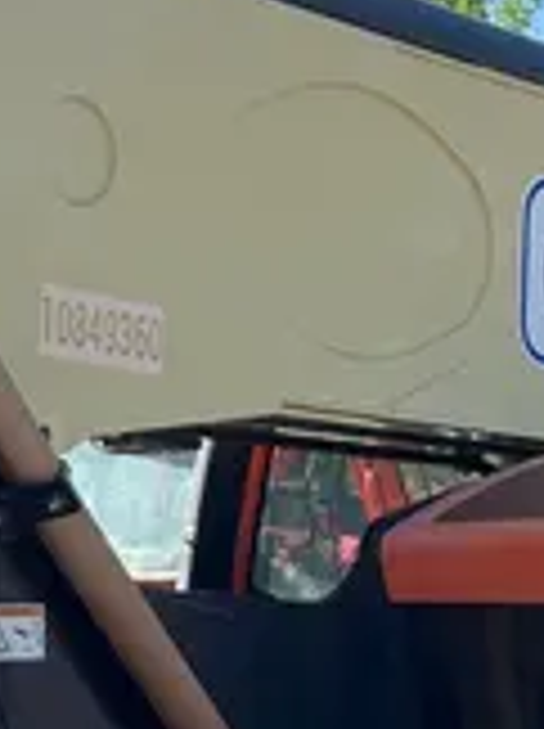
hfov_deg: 12.5
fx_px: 2479
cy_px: 781
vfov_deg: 16.3
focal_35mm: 118
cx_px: 409
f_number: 1.6
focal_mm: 5.1
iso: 50
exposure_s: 1/1309
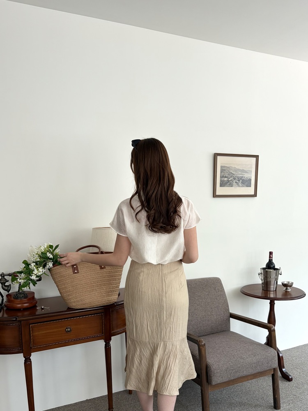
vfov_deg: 67.3
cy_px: 206
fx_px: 308
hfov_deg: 53.1
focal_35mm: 26
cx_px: 154
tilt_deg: -7.6
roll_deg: +0.4
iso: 40
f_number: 1.6
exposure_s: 1/122
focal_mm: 5.96
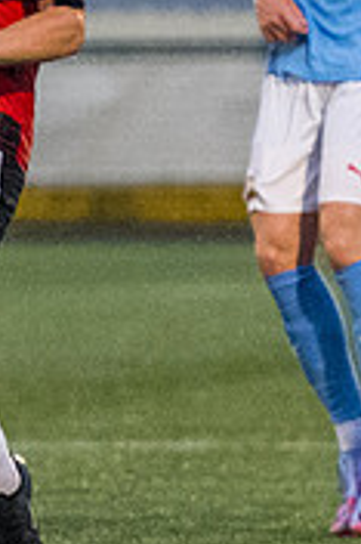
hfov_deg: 1.1
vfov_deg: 1.6
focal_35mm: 1292
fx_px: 19471
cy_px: 380
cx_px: 71
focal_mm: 155
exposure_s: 1/1000
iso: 4000
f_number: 2.8
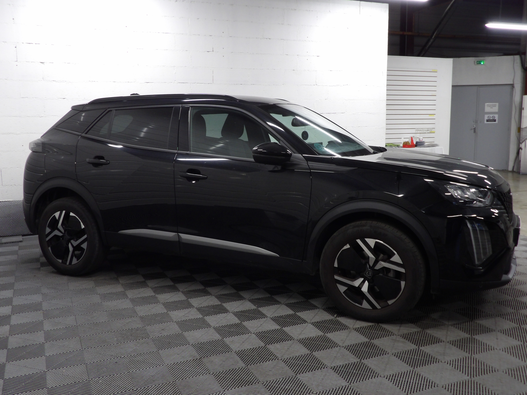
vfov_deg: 42.9
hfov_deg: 55.4
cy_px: 198
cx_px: 264
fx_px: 502
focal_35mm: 33
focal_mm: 5.9
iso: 215
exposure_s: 1/20
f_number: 3.1
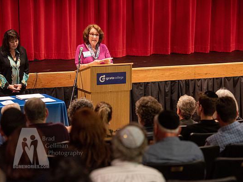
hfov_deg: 15.1
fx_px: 920
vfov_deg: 11.3
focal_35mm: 131
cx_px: 131
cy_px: 92
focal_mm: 112
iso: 2500
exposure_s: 1/80
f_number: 2.8
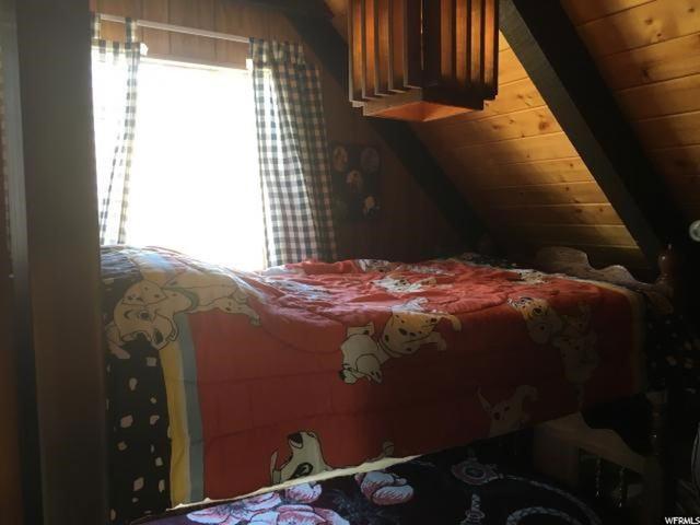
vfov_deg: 48.2
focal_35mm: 29
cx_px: 350
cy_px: 262
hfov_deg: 61.7
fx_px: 586
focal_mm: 4.15
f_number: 2.2
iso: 64
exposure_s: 1/30
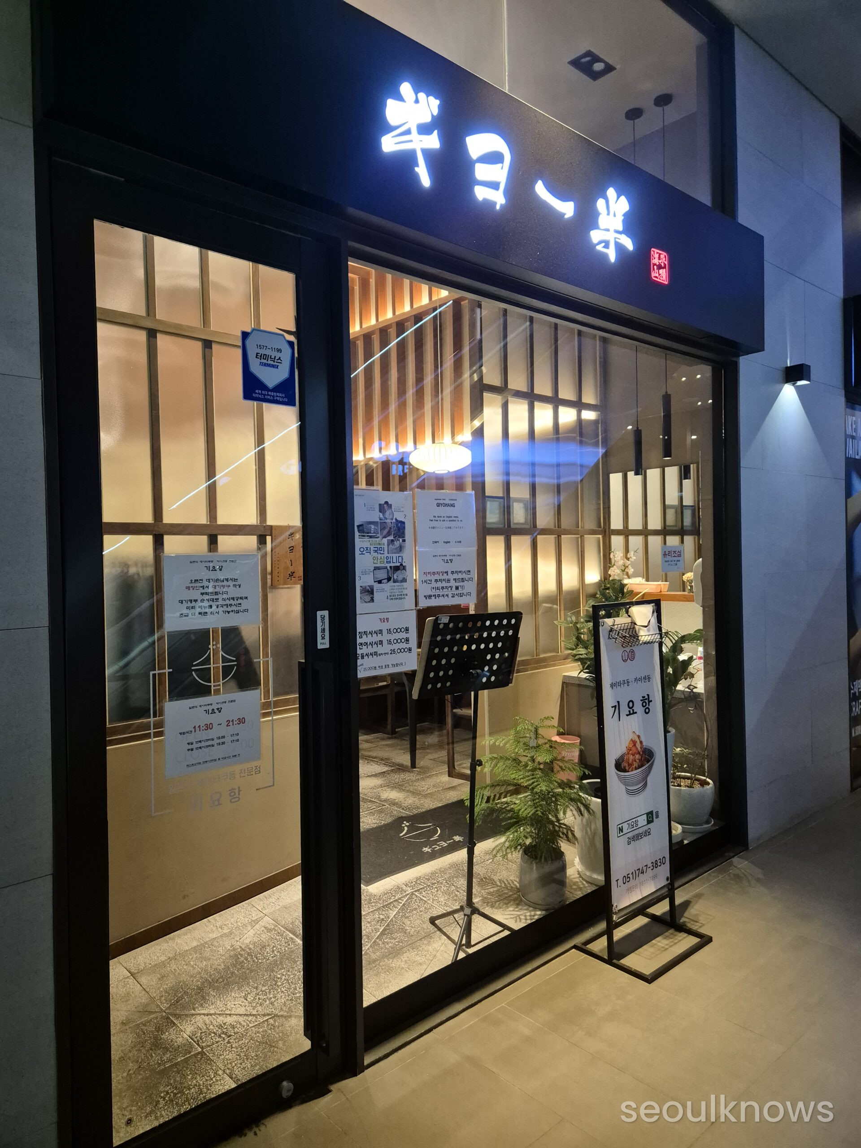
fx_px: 763
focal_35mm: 23
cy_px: 574
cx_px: 430
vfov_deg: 73.9
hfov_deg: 58.9
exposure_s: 1/120
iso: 1000
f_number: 1.8
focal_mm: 5.4
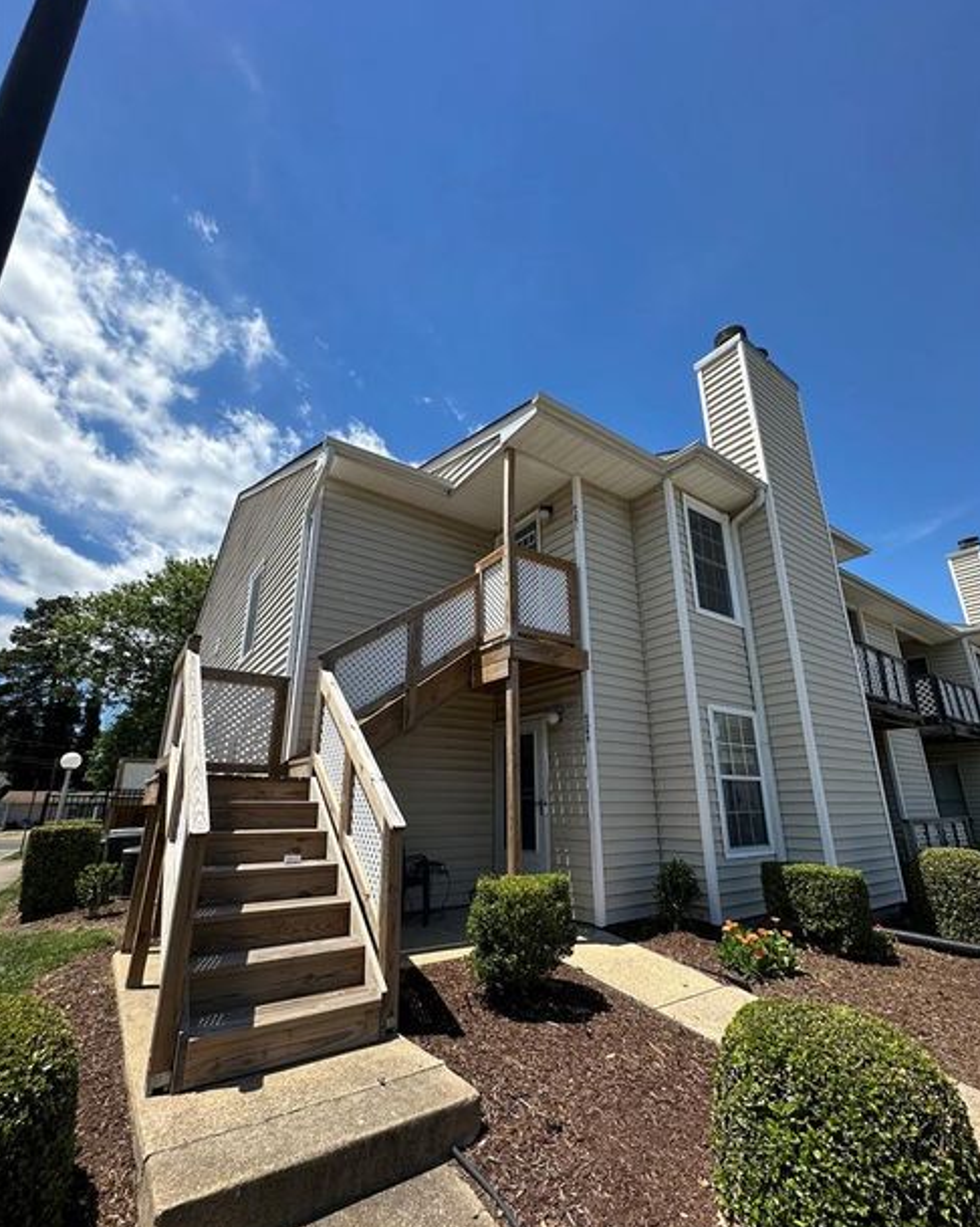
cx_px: 494
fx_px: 544
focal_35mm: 15
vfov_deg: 96.8
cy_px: 635
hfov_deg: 84.0
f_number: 2.2
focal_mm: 2.22
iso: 50
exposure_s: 1/1575
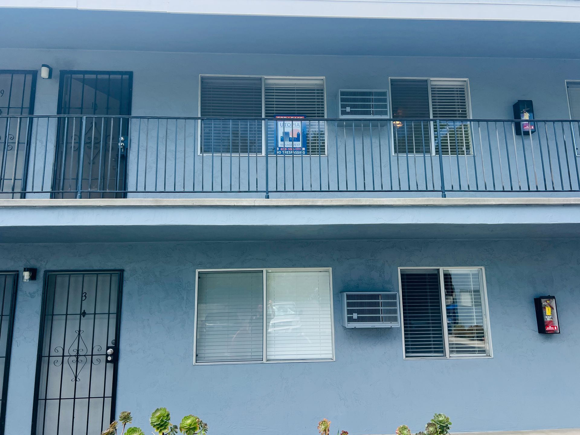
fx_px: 436
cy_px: 218
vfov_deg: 53.1
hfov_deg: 67.3
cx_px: 290
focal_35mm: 26
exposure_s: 1/2915
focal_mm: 5.7
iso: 50
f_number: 1.5
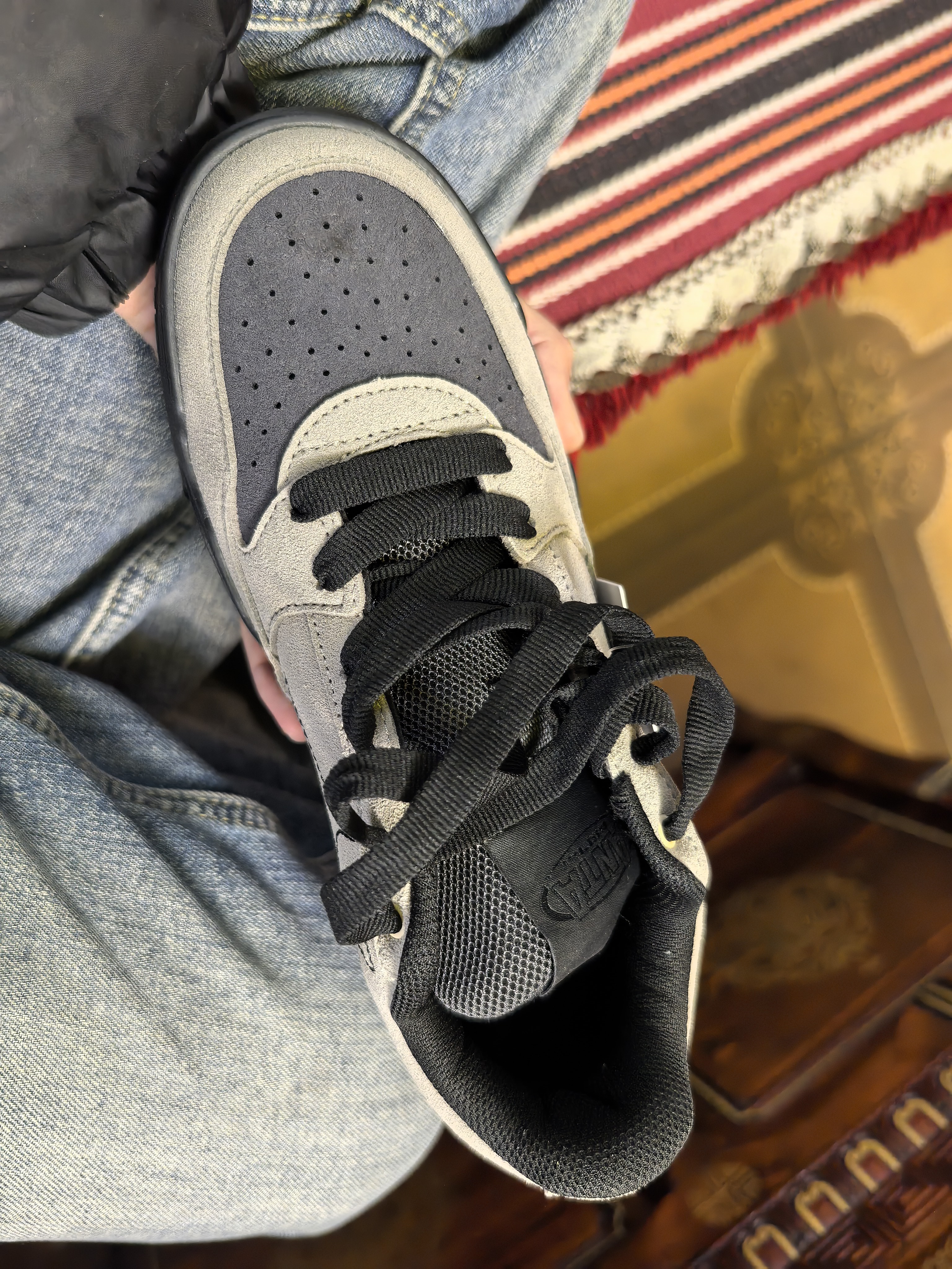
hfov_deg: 51.4
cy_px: 634
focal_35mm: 27
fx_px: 990
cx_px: 476
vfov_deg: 65.3
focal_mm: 6.98
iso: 400
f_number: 1.4
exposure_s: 1/33.3
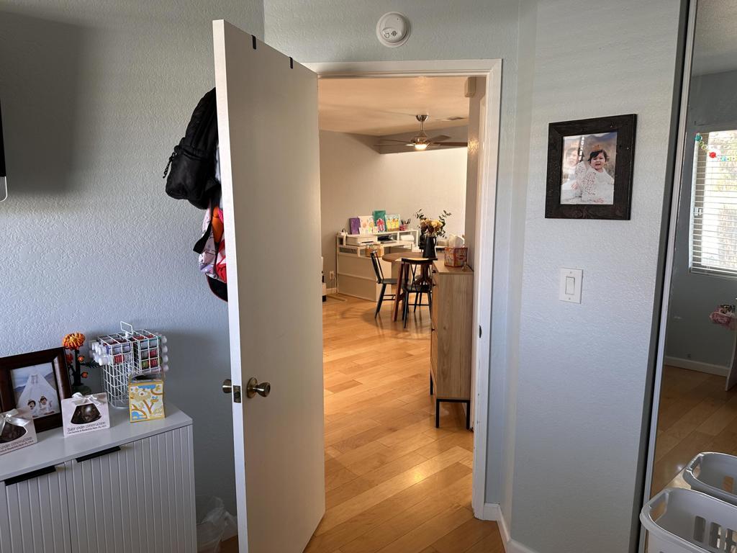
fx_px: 511
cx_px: 368
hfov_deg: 71.6
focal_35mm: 24
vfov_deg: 56.8
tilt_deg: -9.0
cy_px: 276
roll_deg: -0.1
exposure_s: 1/60
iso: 125
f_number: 1.78
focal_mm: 6.86
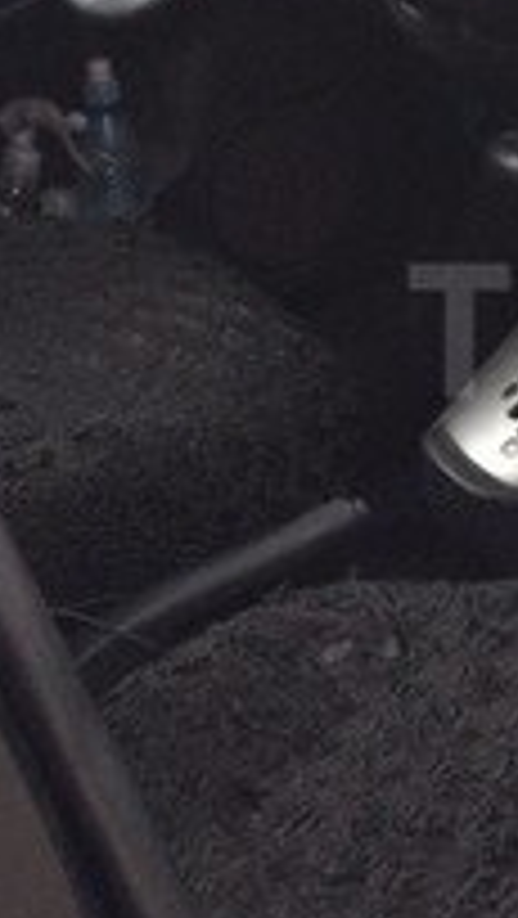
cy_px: 331
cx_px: 869
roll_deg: -0.9
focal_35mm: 102
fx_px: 2487
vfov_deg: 20.9
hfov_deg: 11.2
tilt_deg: -27.5
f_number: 2.2
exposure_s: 1/33
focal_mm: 4.15
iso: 125
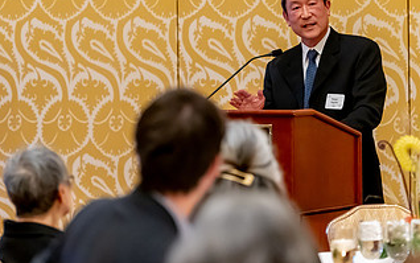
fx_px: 2977
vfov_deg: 5.1
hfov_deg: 8.1
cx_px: 207
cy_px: 91
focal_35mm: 260
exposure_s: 1/160
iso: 6400
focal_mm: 140
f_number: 2.8
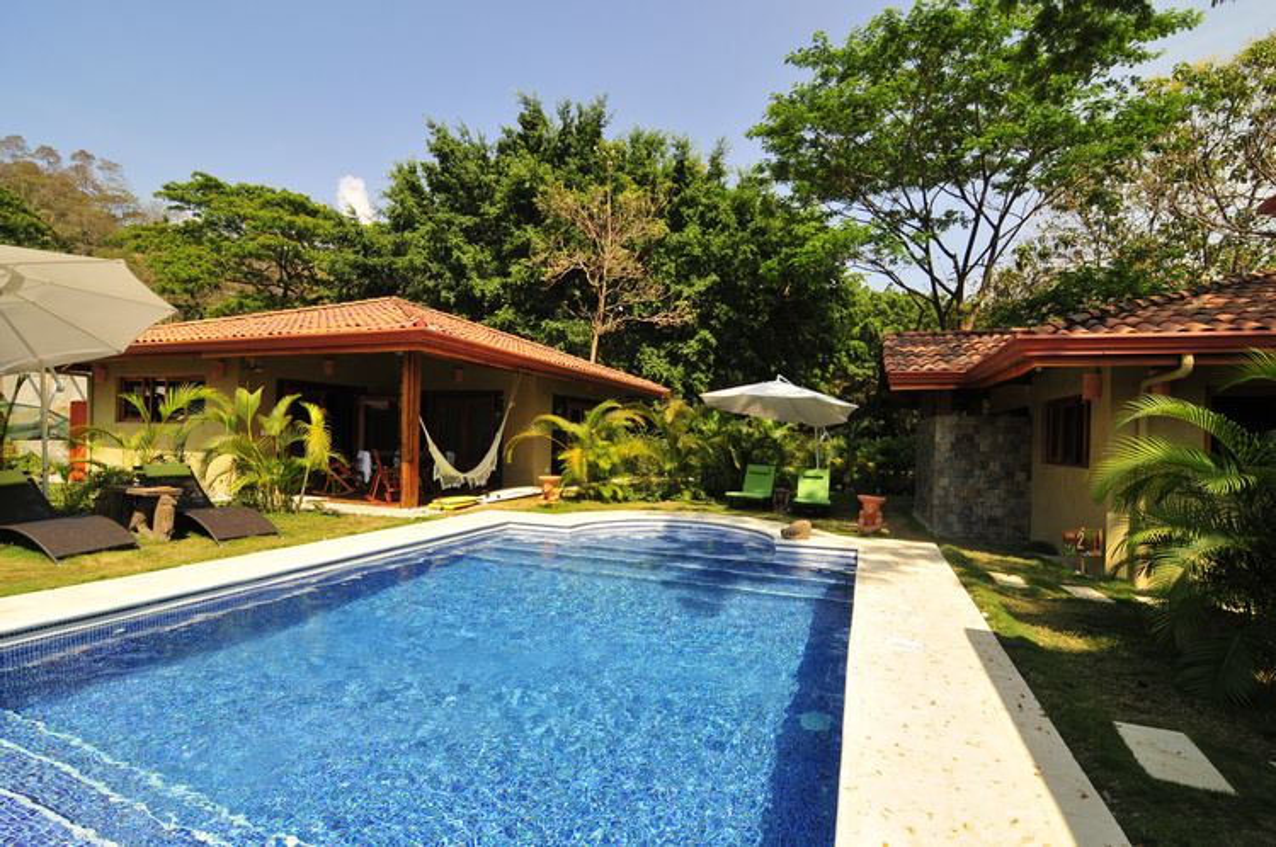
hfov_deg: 92.5
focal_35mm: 17
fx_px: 611
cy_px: 424
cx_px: 638
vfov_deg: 69.5
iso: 400
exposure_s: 1/1000
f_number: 7.1
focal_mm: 11.5
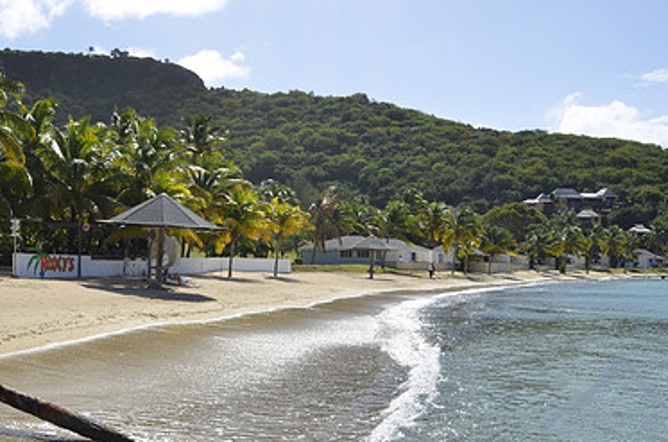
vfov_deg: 31.7
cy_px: 251
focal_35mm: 42
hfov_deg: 46.4
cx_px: 304
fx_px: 778
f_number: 9
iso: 100
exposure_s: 1/320
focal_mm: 18
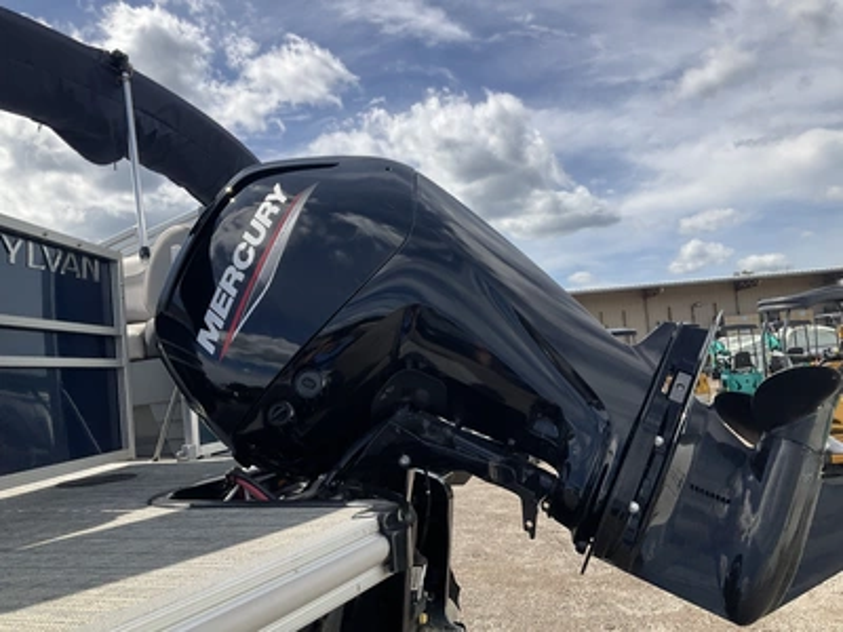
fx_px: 706
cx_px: 422
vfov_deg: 48.2
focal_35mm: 29
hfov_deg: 61.7
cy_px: 316
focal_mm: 3
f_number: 1.8
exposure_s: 1/2058
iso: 25
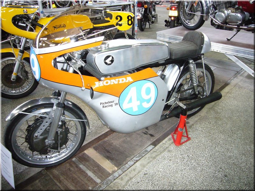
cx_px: 128
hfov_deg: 63.4
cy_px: 96
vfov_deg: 49.7
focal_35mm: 28
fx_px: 206
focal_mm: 4.6
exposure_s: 1/30
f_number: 2.8
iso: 200
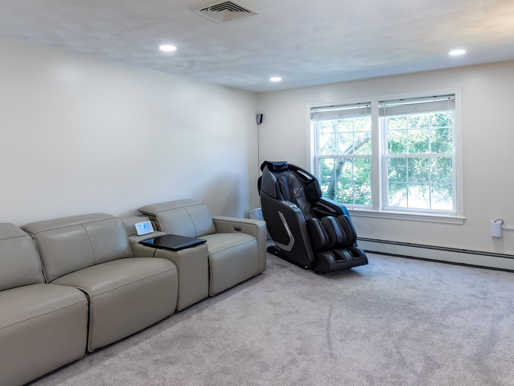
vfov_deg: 54.6
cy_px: 161
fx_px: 371
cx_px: 254
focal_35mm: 25
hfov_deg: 69.4
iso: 1000
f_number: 8
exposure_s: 1/125
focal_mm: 16
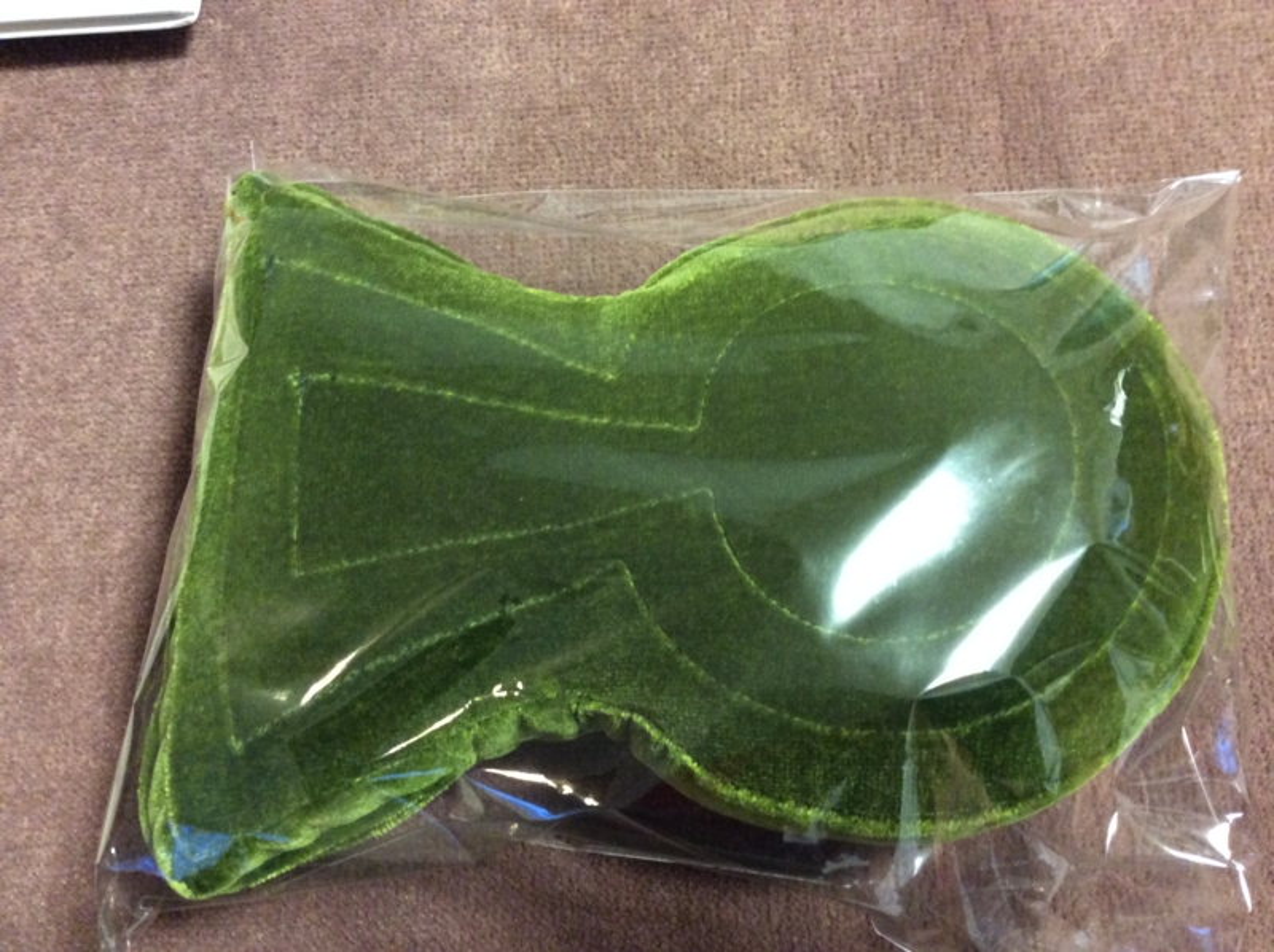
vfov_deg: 42.9
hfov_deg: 55.4
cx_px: 637
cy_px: 476
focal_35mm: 33
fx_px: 1213
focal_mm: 3.3
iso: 320
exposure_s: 1/15
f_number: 2.4
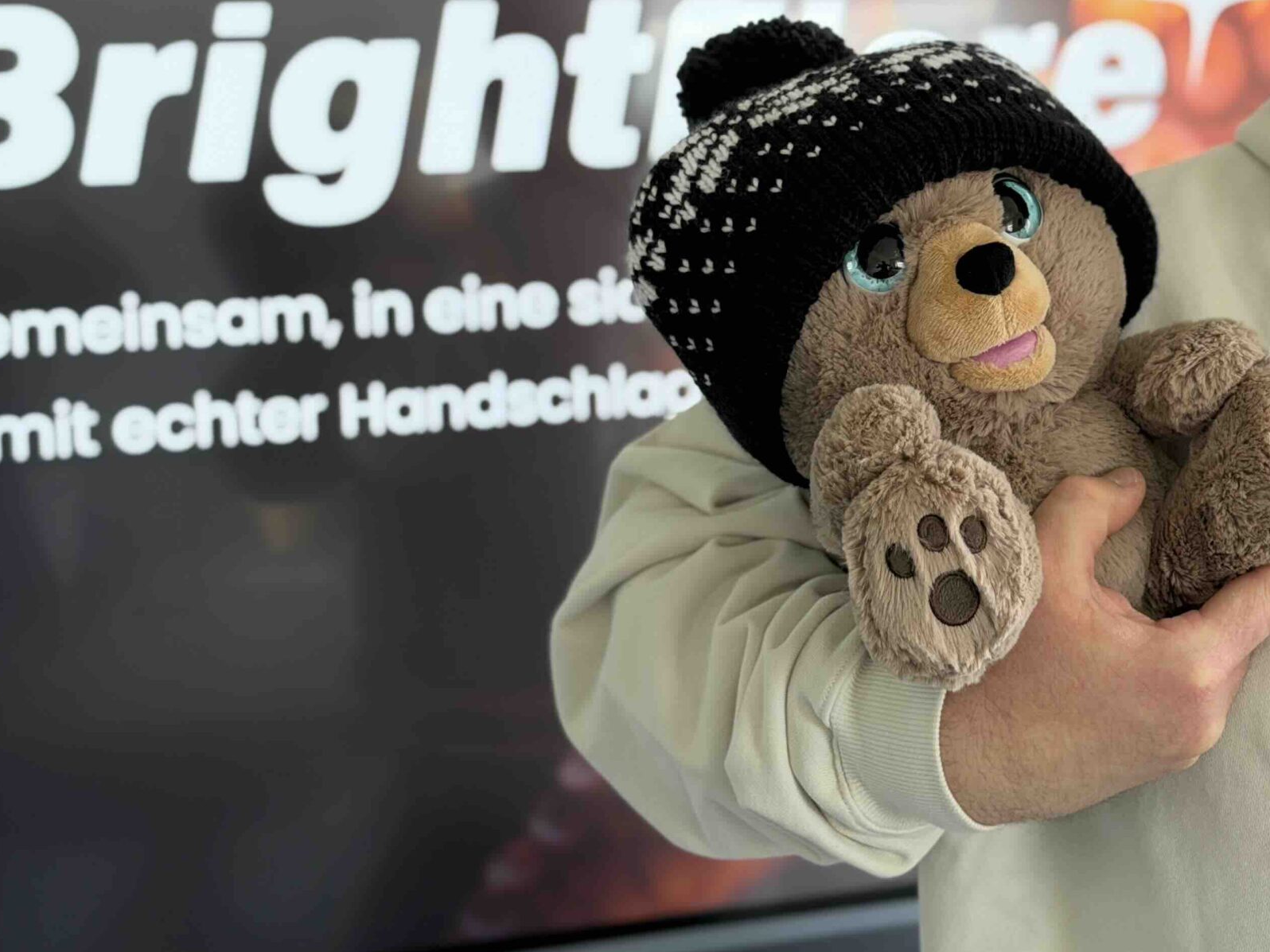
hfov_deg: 25.1
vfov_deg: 19.0
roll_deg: +2.0
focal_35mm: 77
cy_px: 227
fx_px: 2825
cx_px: 933
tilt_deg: -2.1
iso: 160
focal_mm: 6.76
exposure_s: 1/64
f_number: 1.78
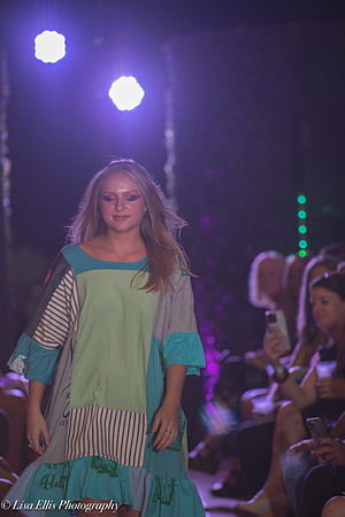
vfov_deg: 9.5
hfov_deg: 6.4
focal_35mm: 216
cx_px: 172
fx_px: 3105
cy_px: 258
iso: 800
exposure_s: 1/250
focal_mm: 180
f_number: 4
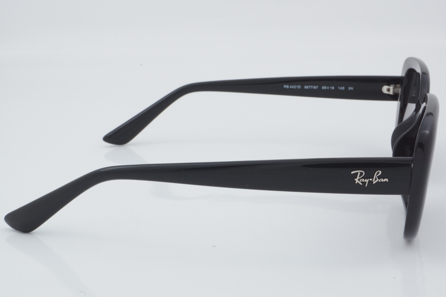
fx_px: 929
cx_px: 223
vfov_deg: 18.2
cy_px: 148
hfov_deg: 27.0
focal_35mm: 75
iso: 100
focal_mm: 50
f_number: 32
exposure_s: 1/3
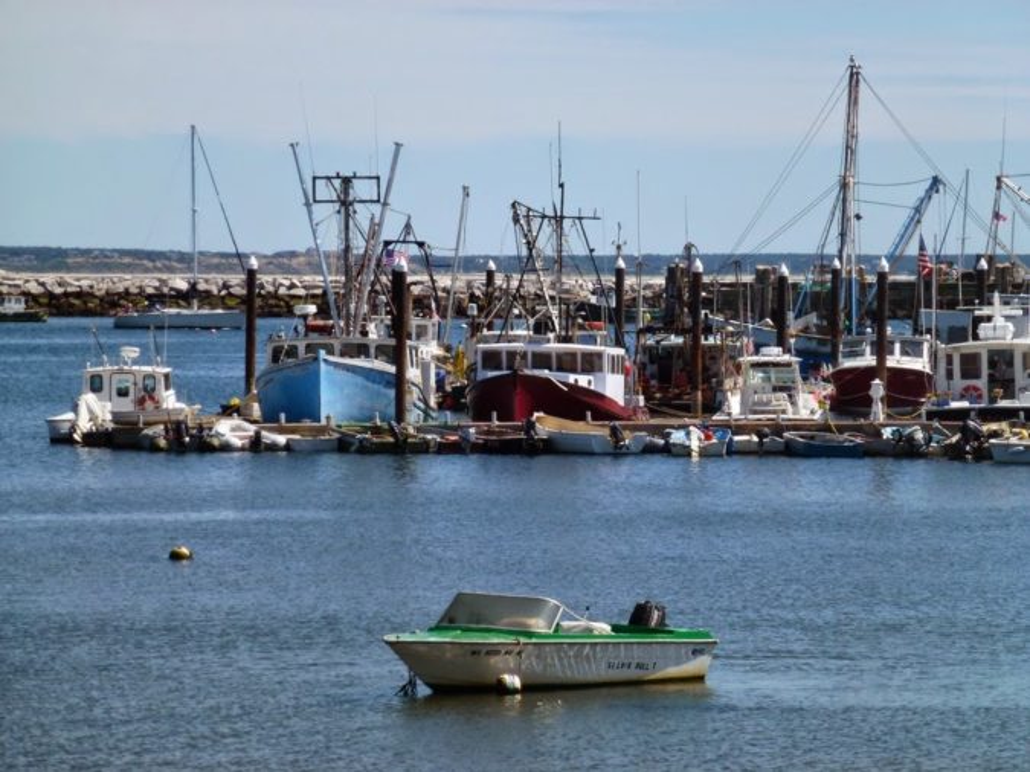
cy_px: 386
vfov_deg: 6.9
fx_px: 6366
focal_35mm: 214
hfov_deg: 9.2
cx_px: 515
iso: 100
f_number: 5.5
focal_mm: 38.3
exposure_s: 1/640
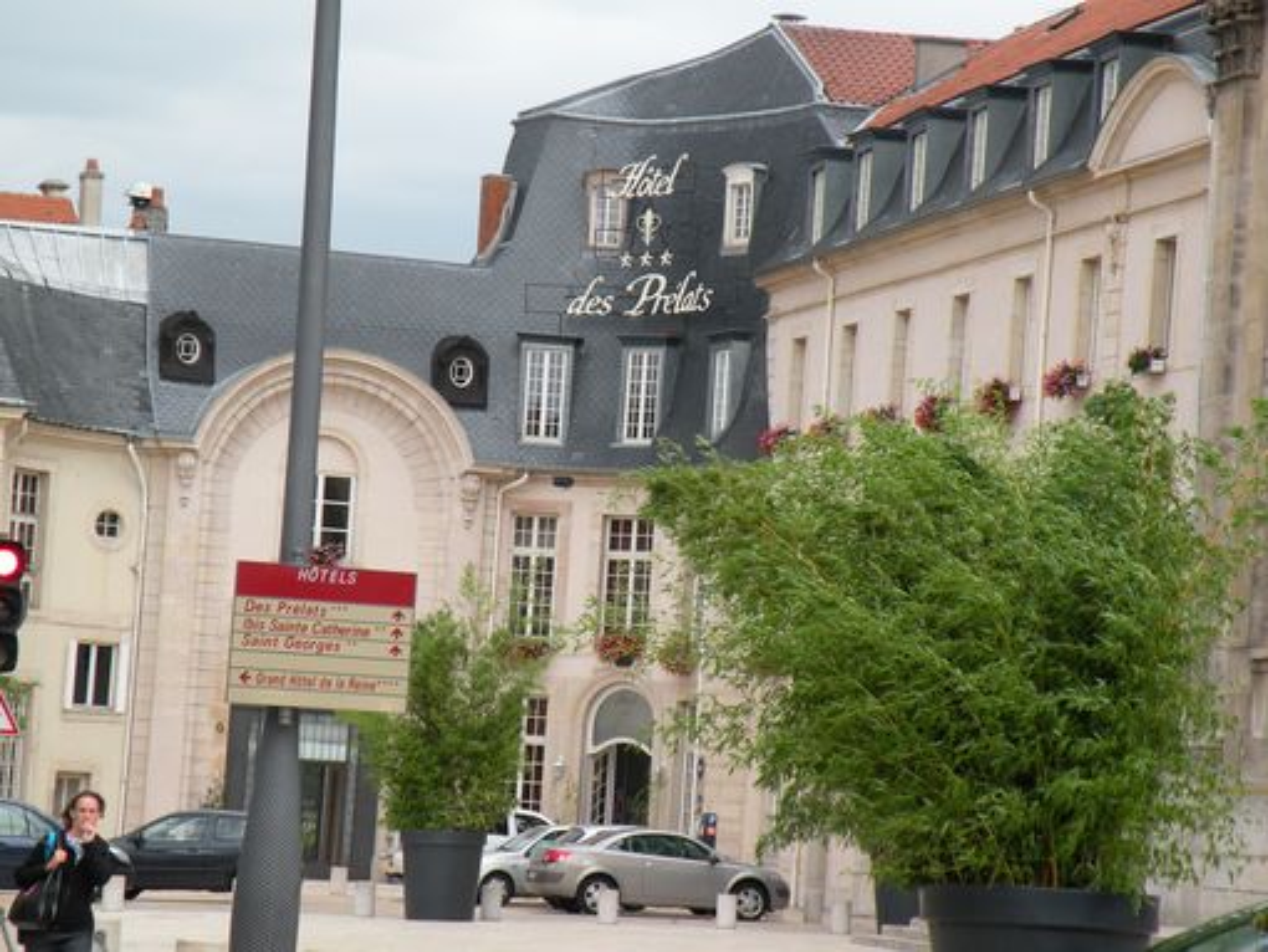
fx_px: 5167
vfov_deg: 10.5
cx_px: 634
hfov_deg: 14.0
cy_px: 476
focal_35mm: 141
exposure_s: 1/103
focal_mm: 25
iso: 64
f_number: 4.5
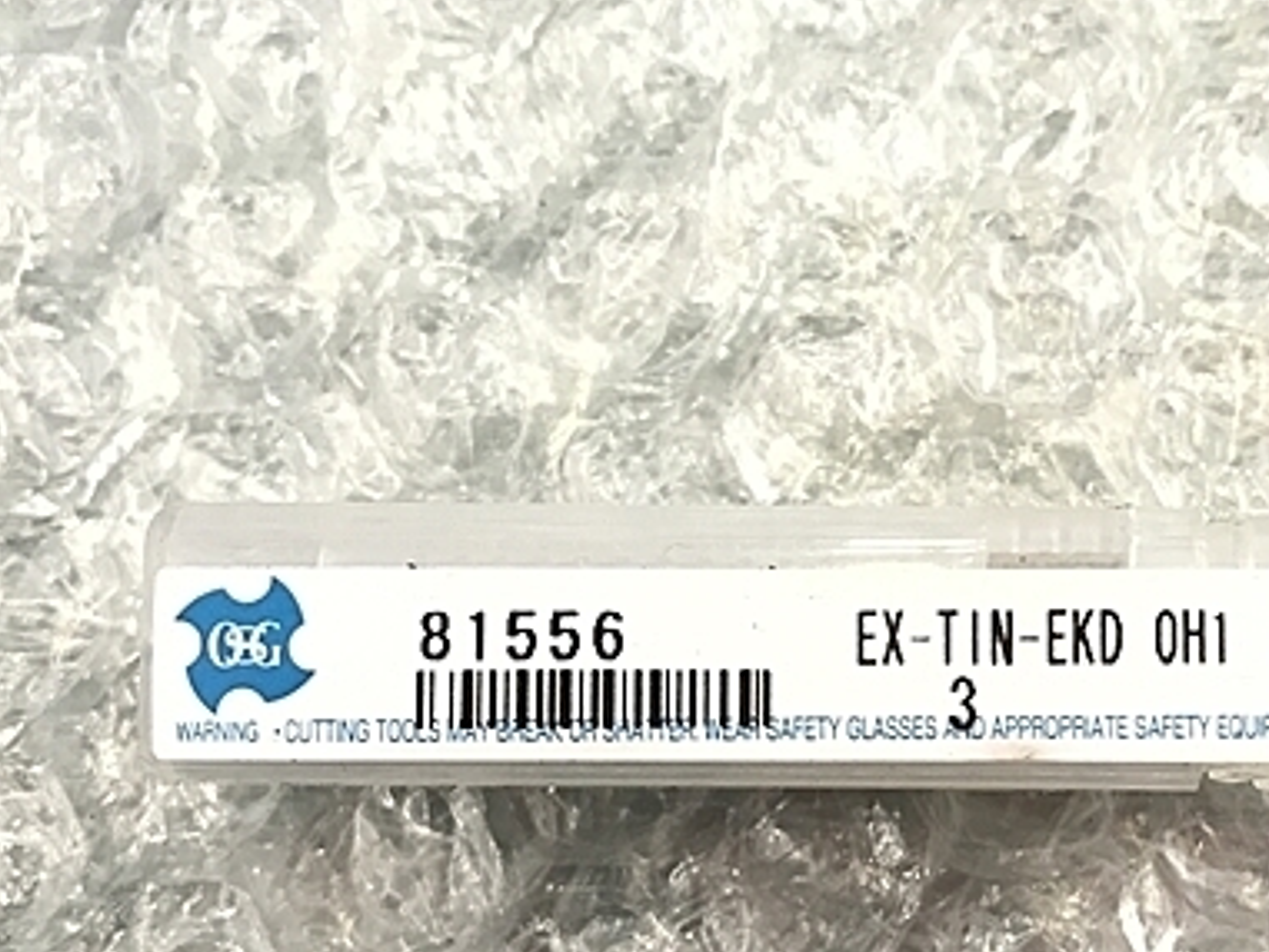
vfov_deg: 30.4
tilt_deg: -83.8
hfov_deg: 39.7
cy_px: 712
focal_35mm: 47
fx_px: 1724
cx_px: 899
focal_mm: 3.99
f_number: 1.8
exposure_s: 1/33
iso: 32
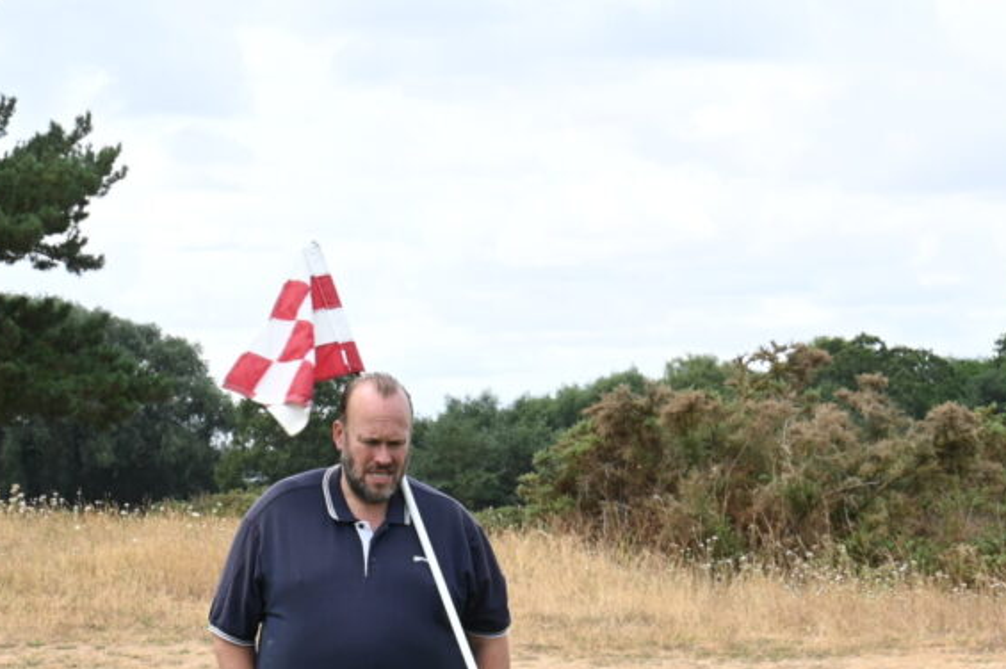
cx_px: 681
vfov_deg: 9.1
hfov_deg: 13.7
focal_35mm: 150
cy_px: 738
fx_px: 4189
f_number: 13
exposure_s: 1/100
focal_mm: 62
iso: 200
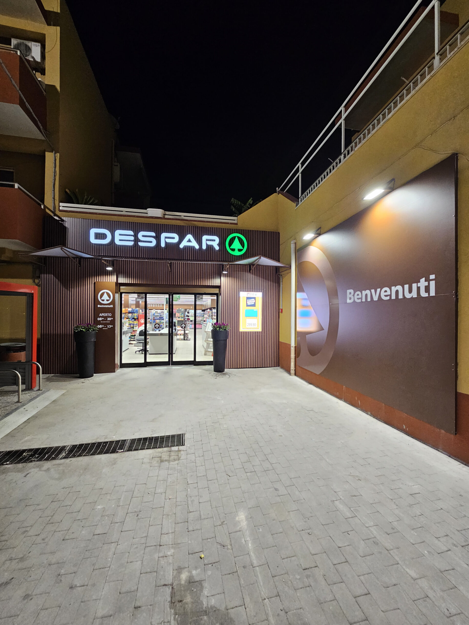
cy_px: 312
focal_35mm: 13
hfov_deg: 89.9
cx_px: 234
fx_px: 235
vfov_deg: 106.2
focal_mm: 2.2
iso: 125
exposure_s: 1/50
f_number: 2.2
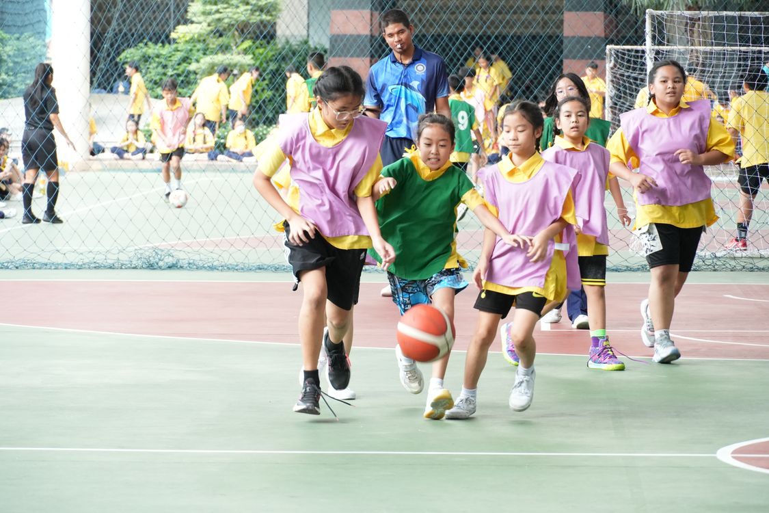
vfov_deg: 6.8
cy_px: 256
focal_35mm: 201
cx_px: 384
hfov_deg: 10.2
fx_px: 4293
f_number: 7.1
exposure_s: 1/320
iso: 2500
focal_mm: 134
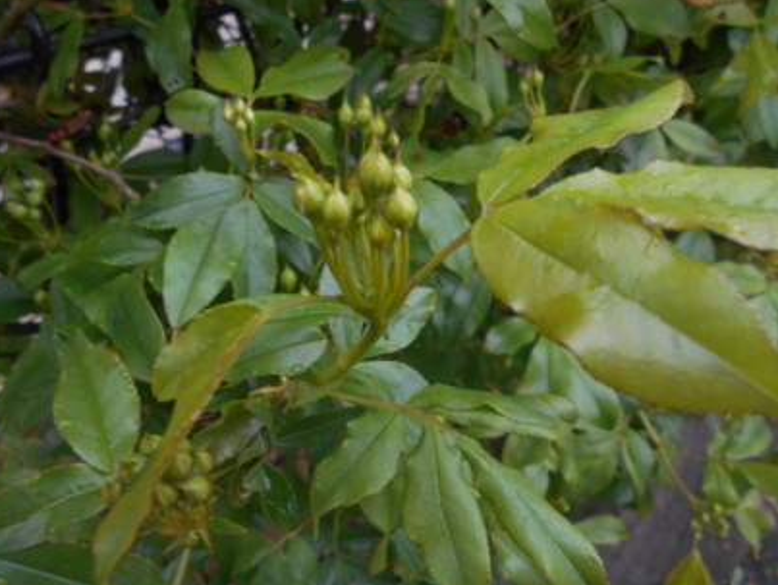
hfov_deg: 61.5
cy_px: 280
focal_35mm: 29
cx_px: 349
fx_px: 652
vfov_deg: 48.3
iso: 125
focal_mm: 4.6
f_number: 3.2
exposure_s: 1/30
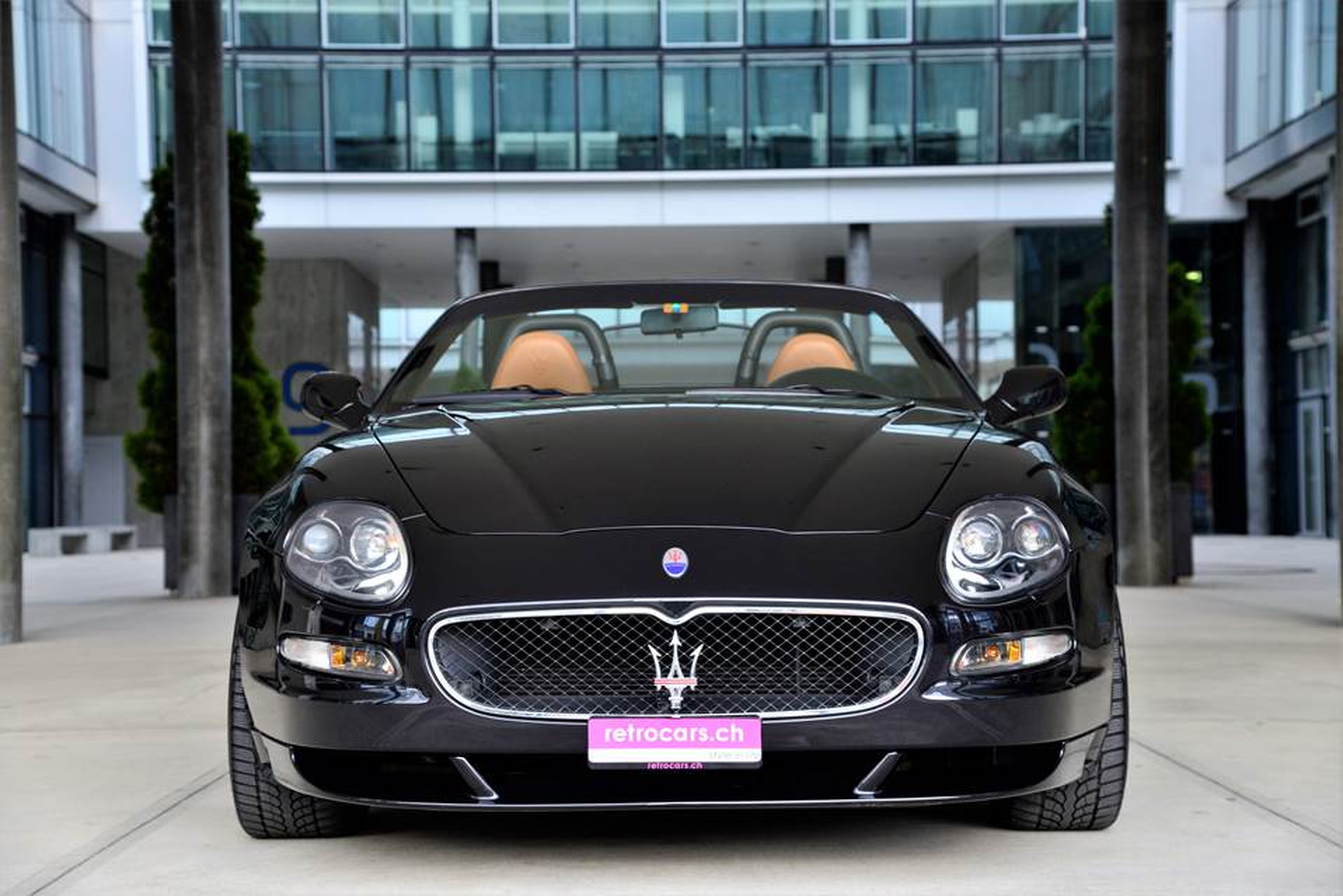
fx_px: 2425
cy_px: 448
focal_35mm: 65
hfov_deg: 31.0
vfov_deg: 20.9
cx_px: 672
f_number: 5.6
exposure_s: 1/80
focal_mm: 65
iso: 800
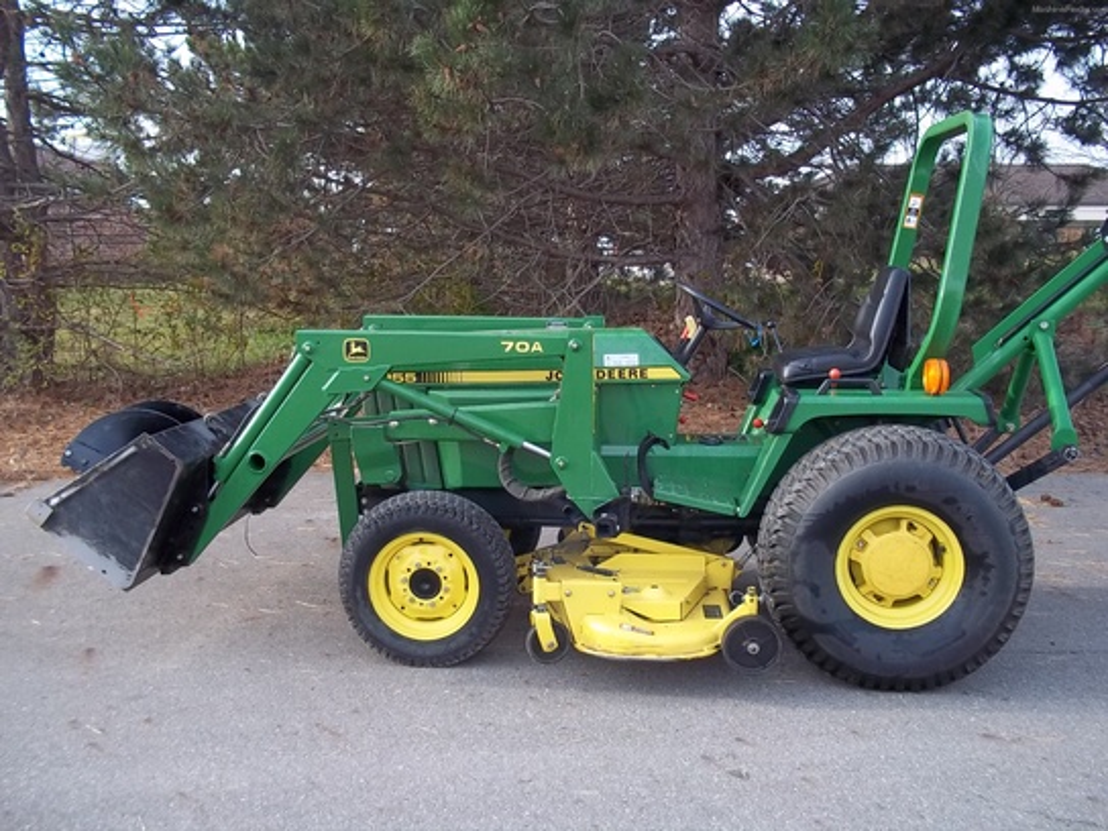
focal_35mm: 36
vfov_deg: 39.7
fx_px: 1152
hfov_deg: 51.4
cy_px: 416
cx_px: 554
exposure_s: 1/160
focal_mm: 6.5
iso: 80
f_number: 3.1
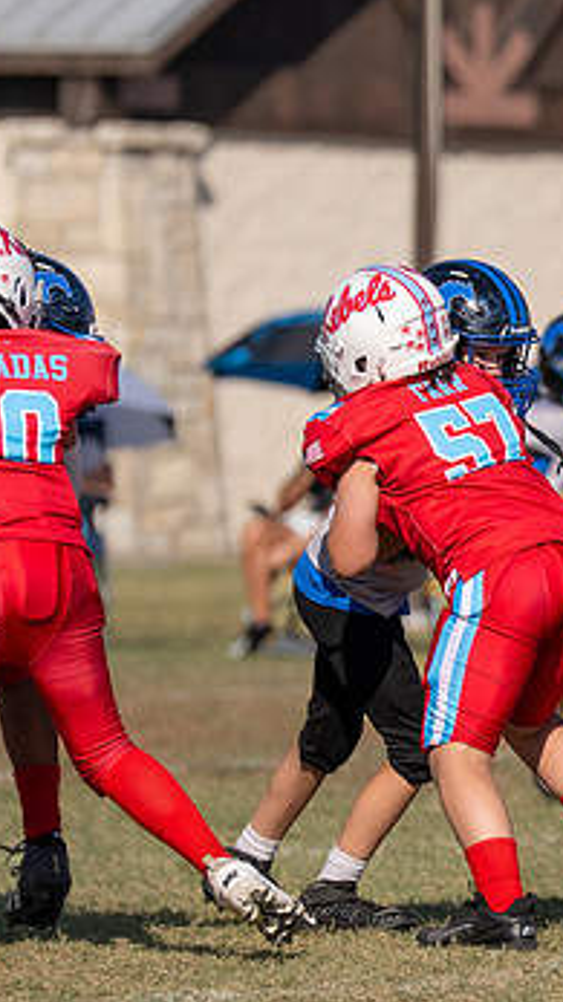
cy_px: 552
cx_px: 823
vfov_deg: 3.7
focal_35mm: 585
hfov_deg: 2.1
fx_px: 15537
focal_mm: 200
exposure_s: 1/3200
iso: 100
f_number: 3.2
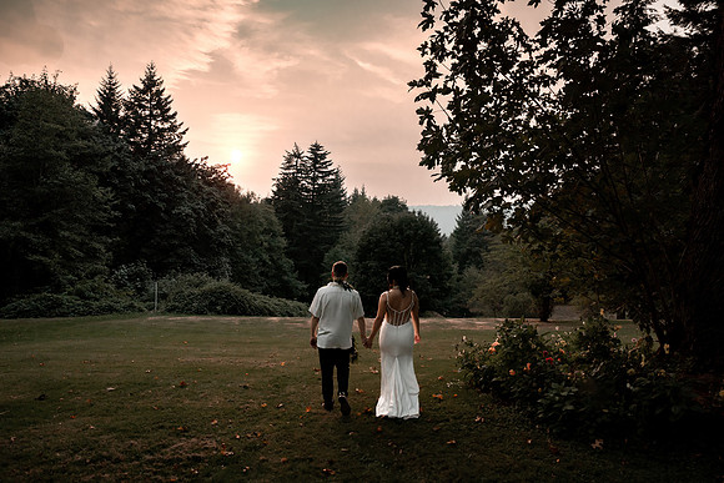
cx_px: 362
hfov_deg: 73.7
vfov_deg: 53.2
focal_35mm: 24
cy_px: 242
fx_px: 483
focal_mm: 24
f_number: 2.8
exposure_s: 1/3200
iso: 1250
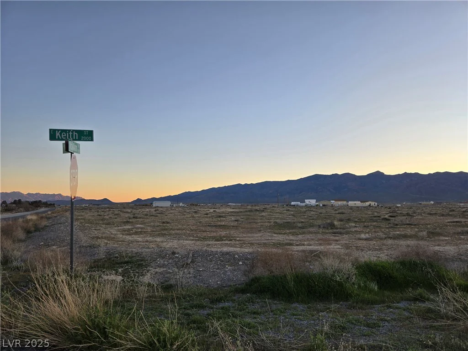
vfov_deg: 58.9
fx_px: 311
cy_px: 176
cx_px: 234
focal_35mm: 23
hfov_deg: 73.9
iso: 25
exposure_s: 1/250
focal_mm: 5.4
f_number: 1.8
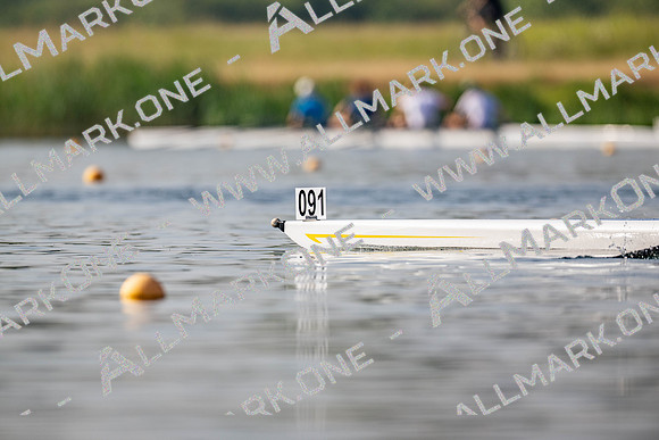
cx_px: 330
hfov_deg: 3.4
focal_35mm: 600
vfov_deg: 2.3
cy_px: 220
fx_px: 10985
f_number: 5
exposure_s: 1/2500
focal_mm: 600
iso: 125
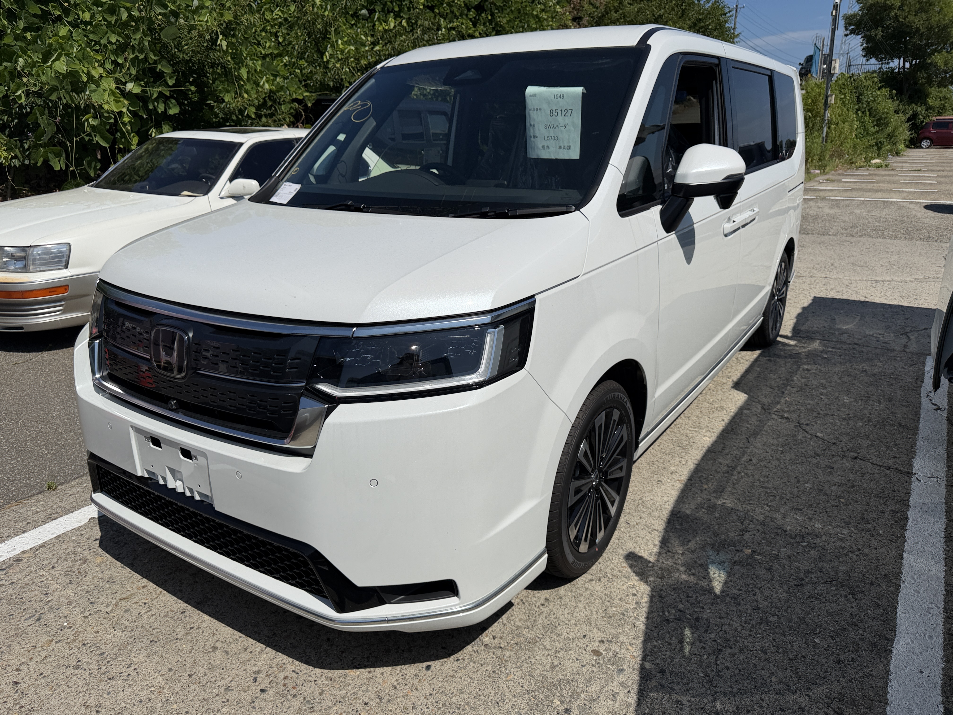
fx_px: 661
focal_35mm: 24
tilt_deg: -16.8
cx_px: 476
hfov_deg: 71.6
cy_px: 358
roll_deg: +2.6
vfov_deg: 56.8
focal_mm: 6.76
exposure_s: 1/14286
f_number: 1.78
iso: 80
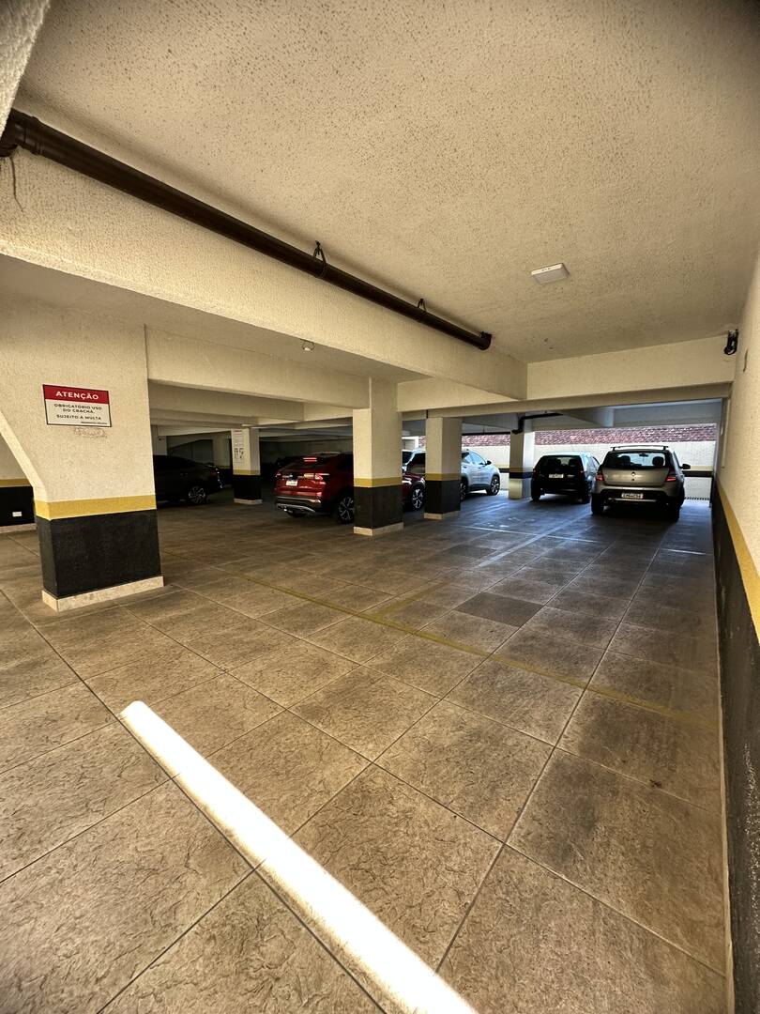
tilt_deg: -8.7
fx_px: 410
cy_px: 507
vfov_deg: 102.1
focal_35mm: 14
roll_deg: +3.4
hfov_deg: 85.7
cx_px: 380
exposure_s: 1/99
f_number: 2.2
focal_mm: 2.22
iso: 125
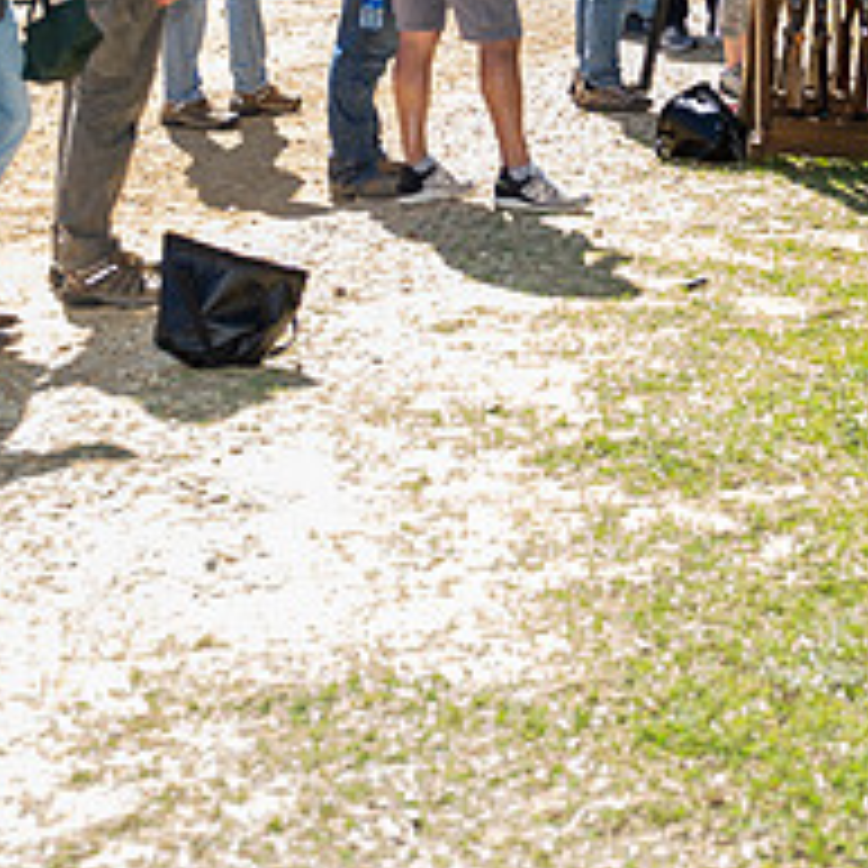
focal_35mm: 97
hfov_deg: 17.8
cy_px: 27
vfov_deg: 17.6
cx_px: 657
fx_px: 2752
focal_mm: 38
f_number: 3.5
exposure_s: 1/200
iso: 50
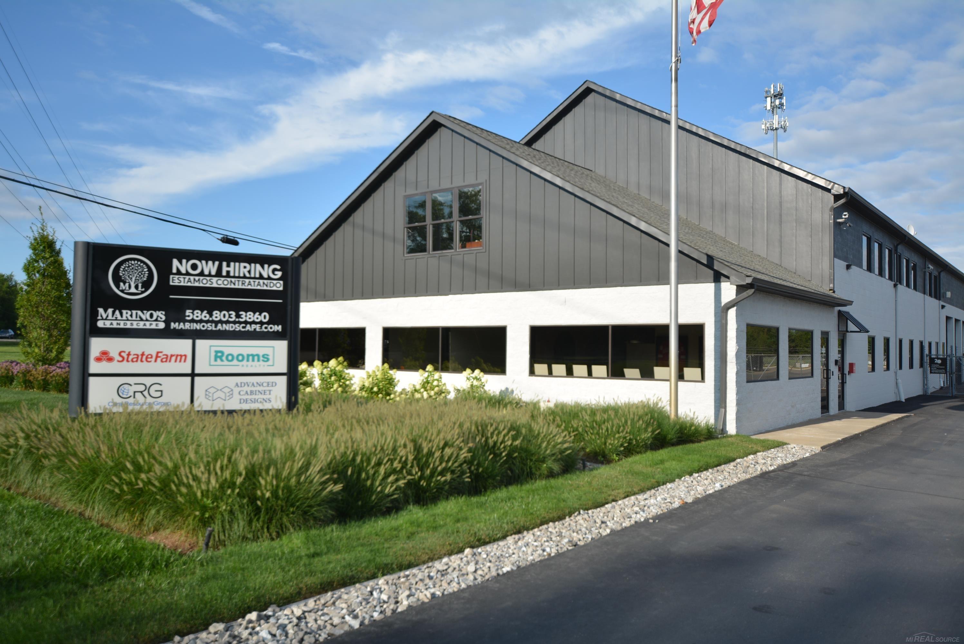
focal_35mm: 27
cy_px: 322
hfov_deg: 67.3
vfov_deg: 48.0
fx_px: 724
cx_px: 482
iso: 100
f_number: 3.5
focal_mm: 18
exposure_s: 1/1000
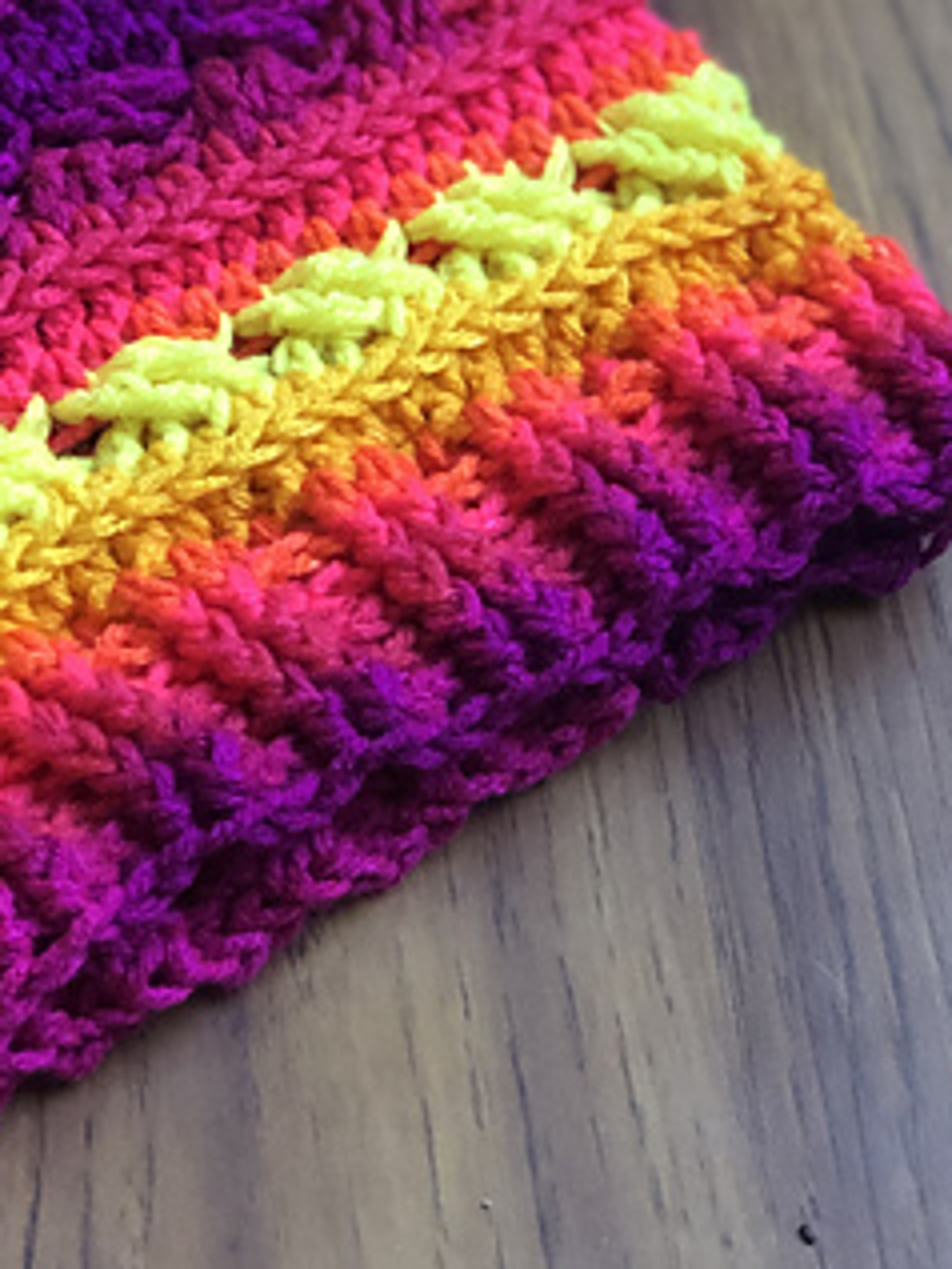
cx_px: 116
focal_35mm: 115
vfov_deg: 17.0
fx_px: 4214
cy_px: 252
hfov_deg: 12.8
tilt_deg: -48.2
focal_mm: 6.6
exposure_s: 1/30
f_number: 2.8
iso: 320
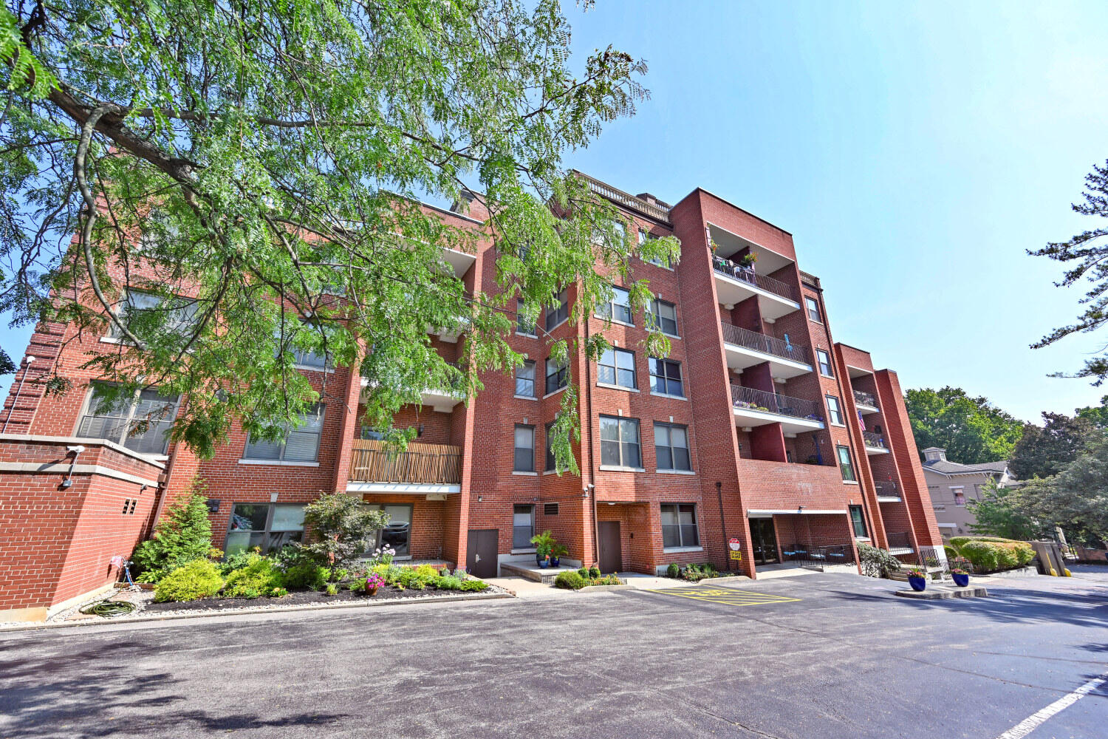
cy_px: 370
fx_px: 431
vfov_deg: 81.2
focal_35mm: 14
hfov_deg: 104.3
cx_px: 554
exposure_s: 1/320
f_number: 6.3
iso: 100
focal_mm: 14
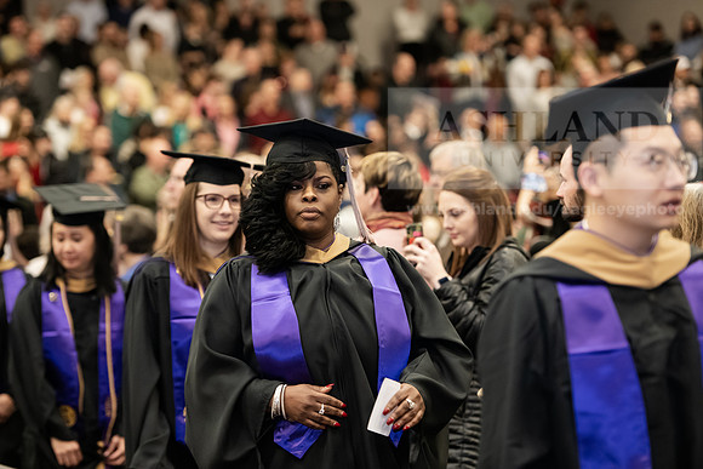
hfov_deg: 16.8
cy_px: 234
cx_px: 352
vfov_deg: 11.2
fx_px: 2383
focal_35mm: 122
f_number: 3.2
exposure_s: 1/200
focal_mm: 122
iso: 2500
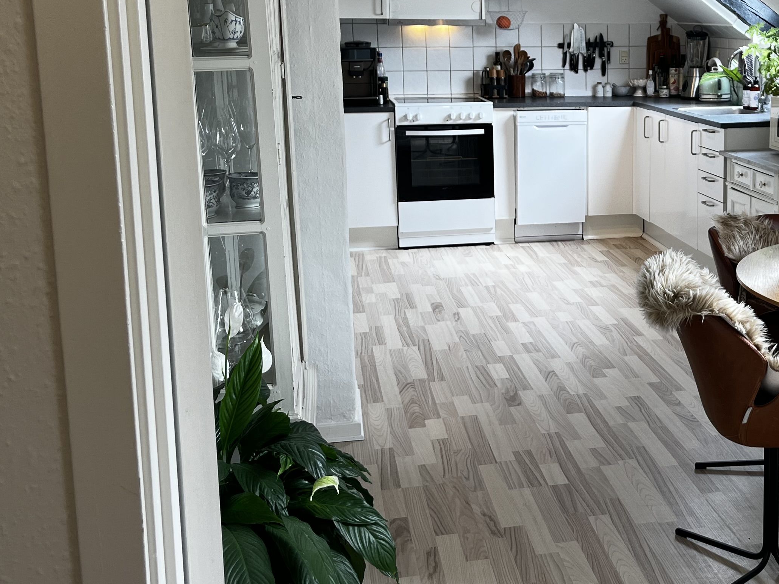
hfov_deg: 36.4
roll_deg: +0.0
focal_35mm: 51
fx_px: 1148
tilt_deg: -10.5
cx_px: 612
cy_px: 206
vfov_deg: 28.4
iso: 32
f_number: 1.6
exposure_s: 1/100
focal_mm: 5.1
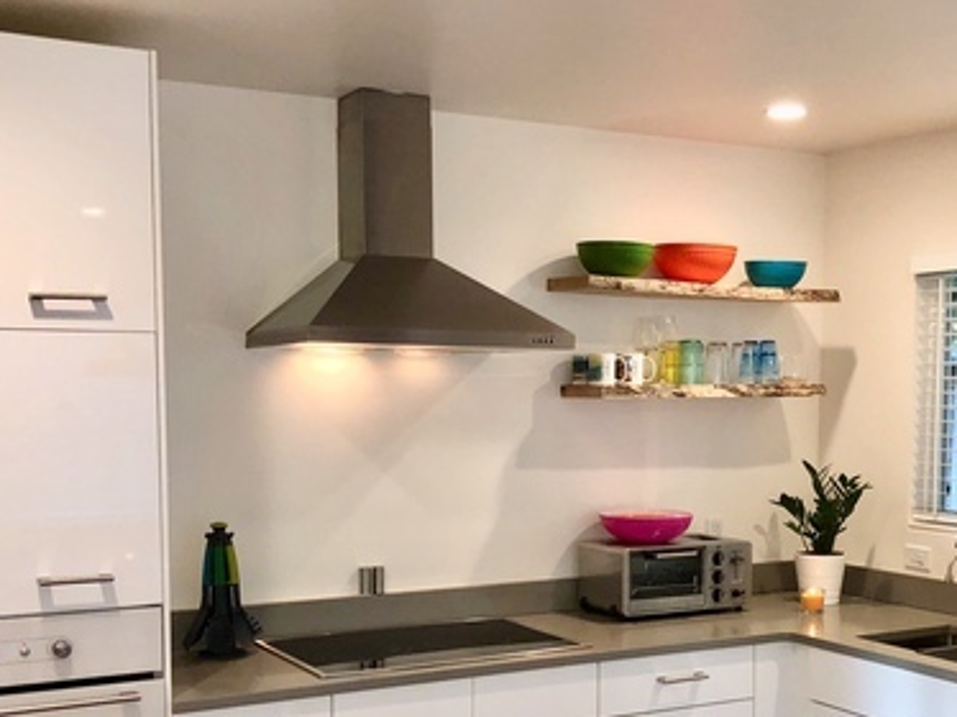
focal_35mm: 50
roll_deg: +0.0
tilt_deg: -4.8
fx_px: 1381
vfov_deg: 28.7
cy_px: 533
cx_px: 590
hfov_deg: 38.0
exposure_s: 1/66
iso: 64
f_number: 1.8
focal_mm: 3.99
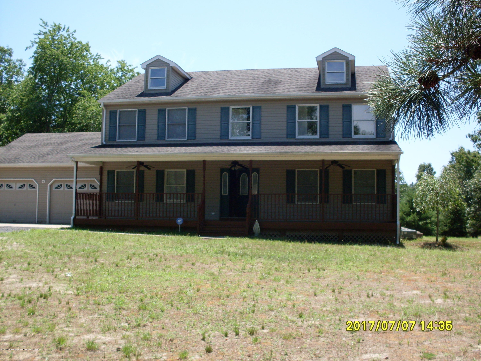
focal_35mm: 38
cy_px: 180
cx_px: 240
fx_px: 528
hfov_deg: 49.0
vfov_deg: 37.7
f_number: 8.4
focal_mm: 6.3
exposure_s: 1/125
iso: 80
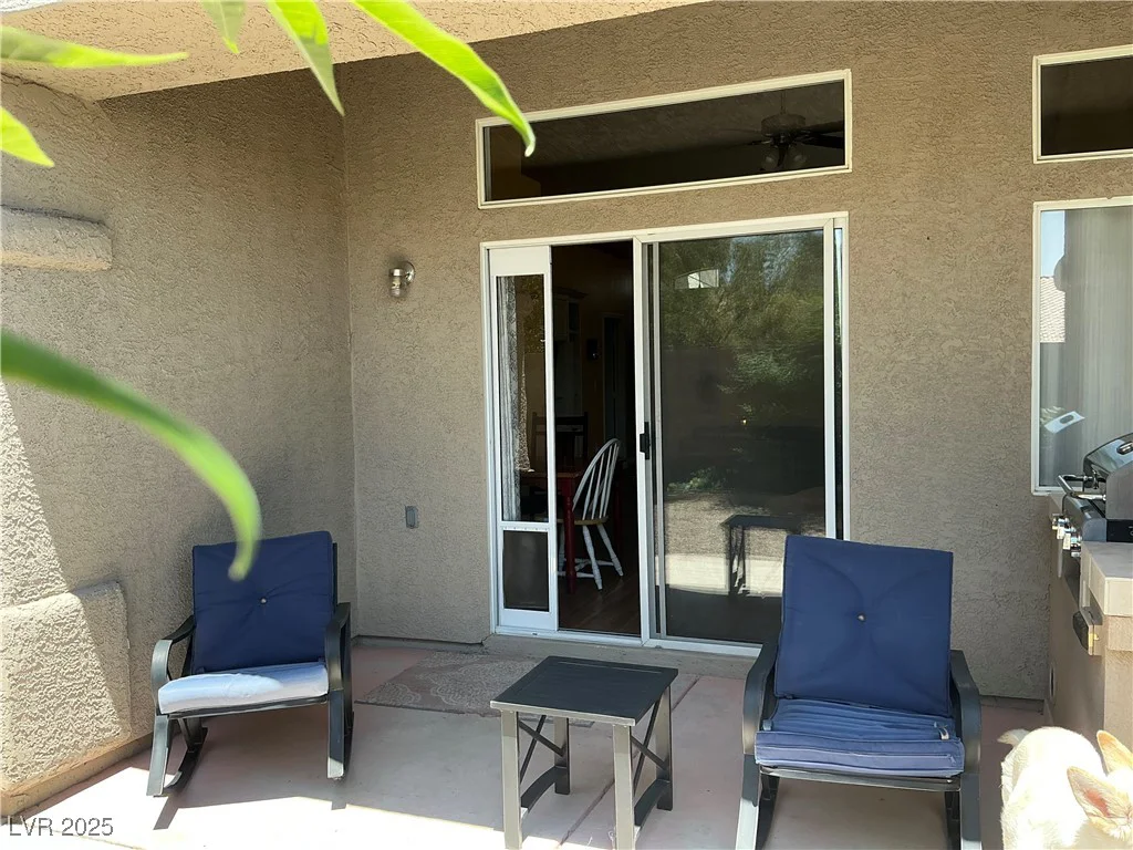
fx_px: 916
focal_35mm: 28
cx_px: 566
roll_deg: +0.8
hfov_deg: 63.4
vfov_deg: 49.7
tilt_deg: -2.5
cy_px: 425
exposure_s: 1/277
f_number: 1.8
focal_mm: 3
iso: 25
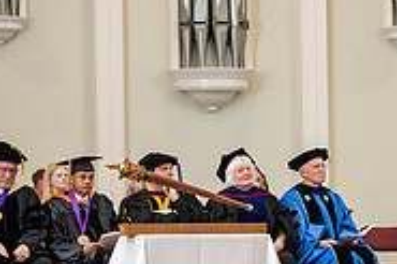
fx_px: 2942
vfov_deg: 5.1
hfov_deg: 7.6
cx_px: 539
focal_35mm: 267
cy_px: 269
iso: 1250
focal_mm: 85
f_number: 3.2
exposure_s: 1/200
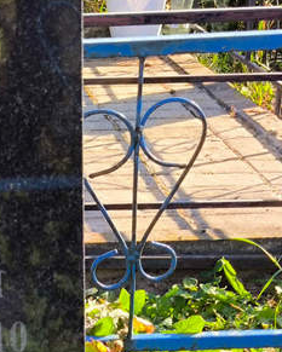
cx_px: -164
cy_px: 304
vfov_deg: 14.3
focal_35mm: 134
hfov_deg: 11.0
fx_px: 1397
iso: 50
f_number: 1.7
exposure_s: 1/411
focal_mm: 4.71
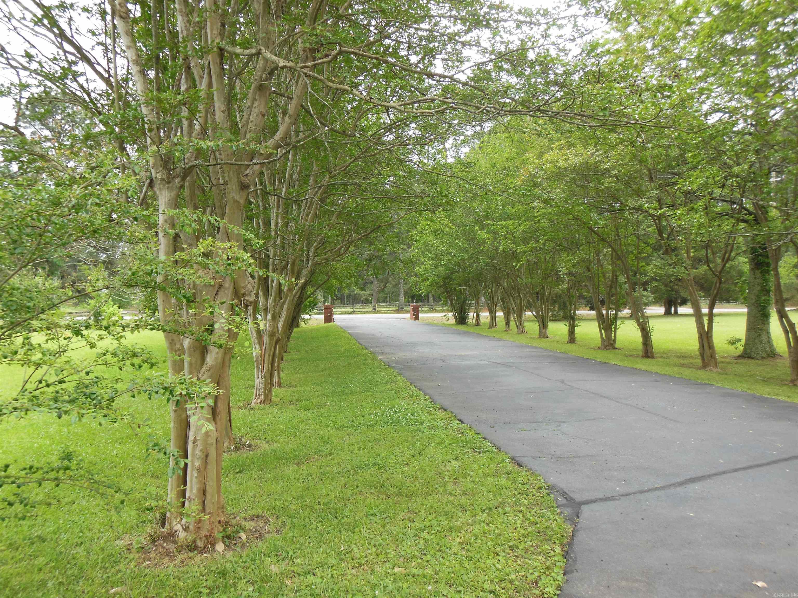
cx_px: 399
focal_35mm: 29
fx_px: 669
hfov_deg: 61.7
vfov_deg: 48.2
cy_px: 299
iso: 125
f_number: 3.3
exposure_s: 1/250
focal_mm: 5.2
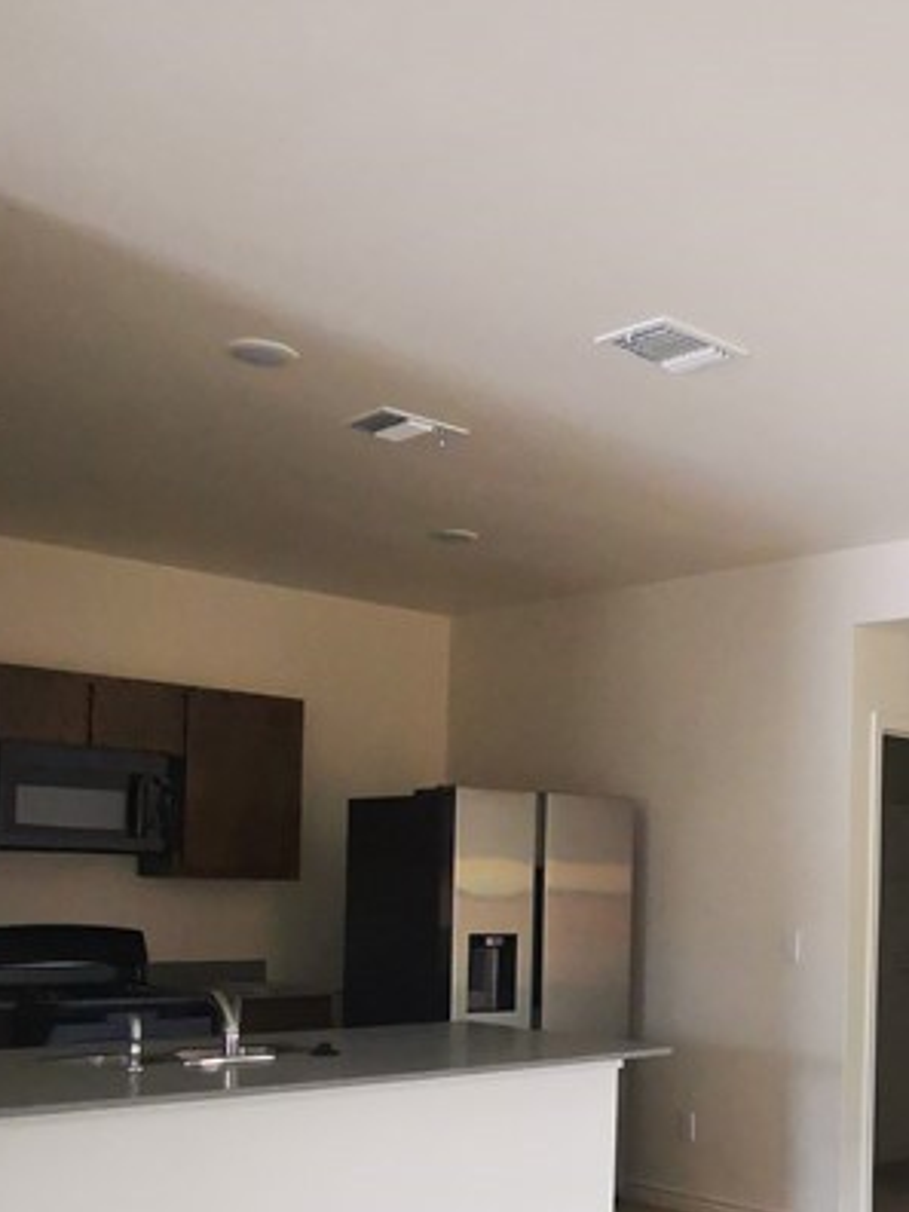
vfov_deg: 42.0
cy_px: 872
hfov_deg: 31.9
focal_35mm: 44
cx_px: 744
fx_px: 1541
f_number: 2.2
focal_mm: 2.26
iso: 400
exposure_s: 1/60
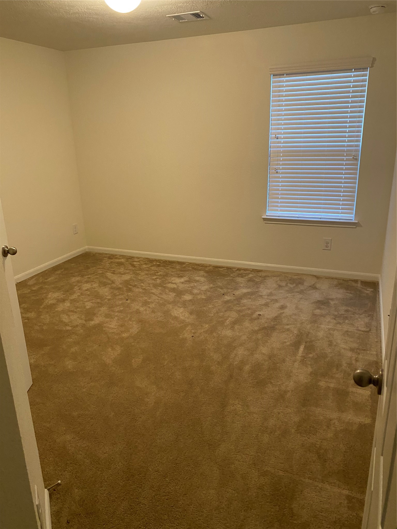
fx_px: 398
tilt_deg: -17.3
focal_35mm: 26
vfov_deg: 67.3
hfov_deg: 53.1
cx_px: 198
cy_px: 264
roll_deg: +1.7
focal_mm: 4.25
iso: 320
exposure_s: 1/60
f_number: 1.8
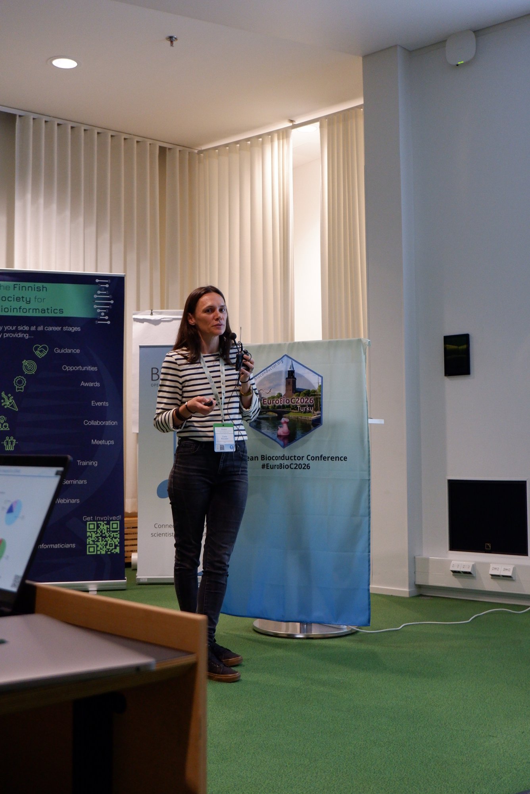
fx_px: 926
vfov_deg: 46.4
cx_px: 265
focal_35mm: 42
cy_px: 397
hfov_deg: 31.9
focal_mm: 28
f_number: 4.5
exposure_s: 1/100
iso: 2500
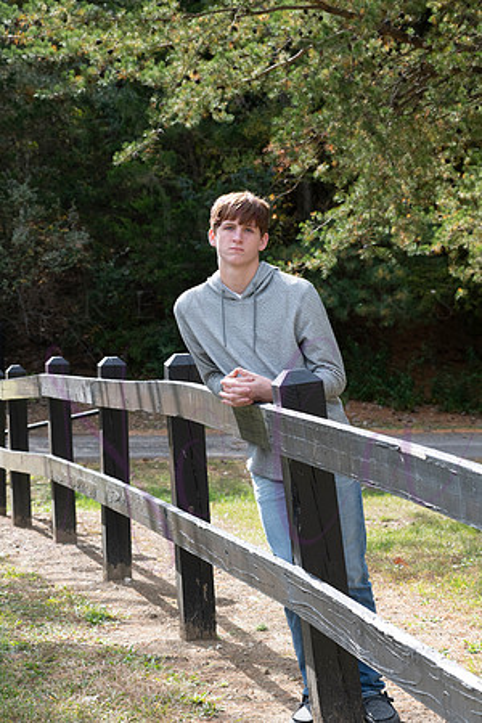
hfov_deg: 13.7
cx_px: 241
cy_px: 362
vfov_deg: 20.4
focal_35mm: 100
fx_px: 2008
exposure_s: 1/400
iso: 800
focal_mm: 100
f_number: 11
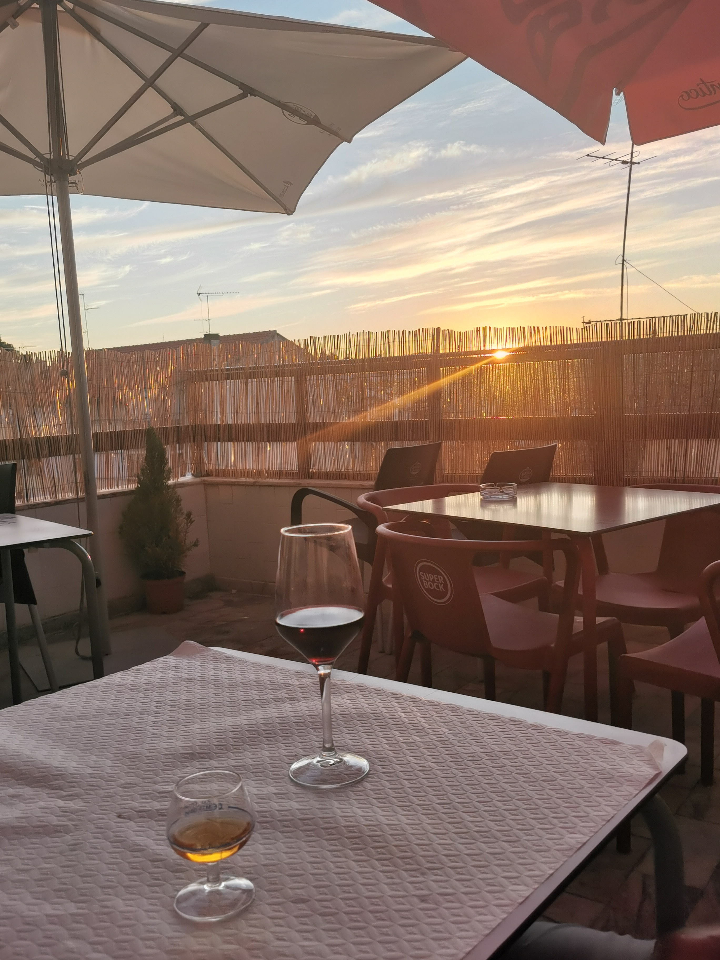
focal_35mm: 32
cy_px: 480
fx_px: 887
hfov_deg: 44.2
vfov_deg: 56.8
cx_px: 360
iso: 50
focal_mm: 5.56
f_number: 1.6
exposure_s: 5
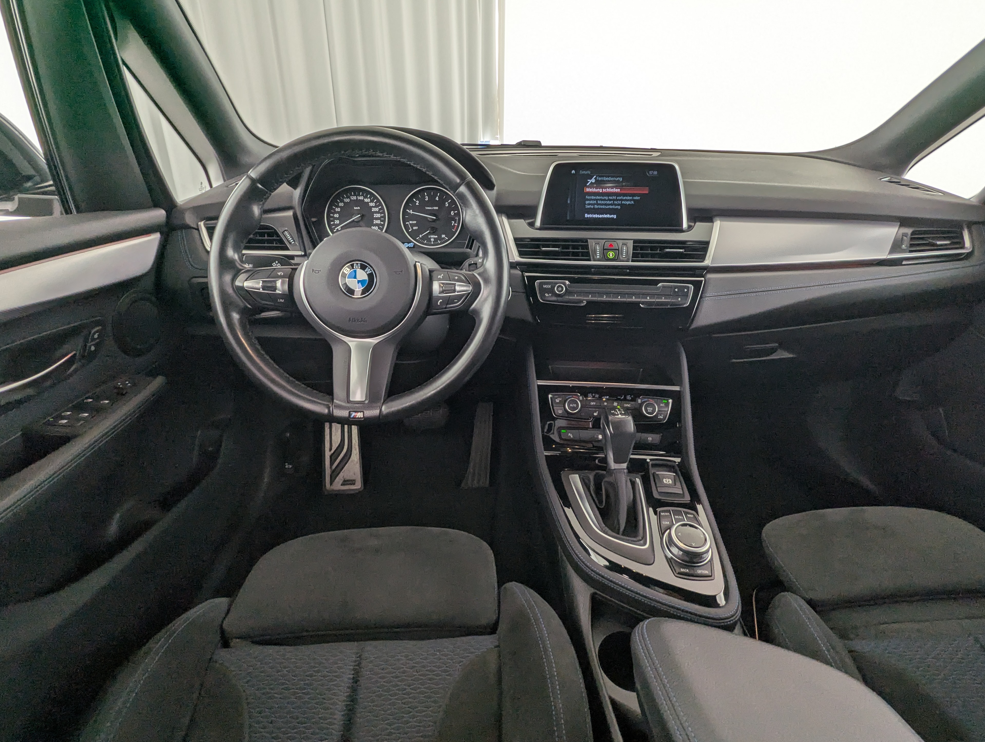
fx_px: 484
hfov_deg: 90.9
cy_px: 352
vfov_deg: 74.8
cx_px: 503
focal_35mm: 17
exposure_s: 1/83.4
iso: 77
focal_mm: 2.35
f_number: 2.2
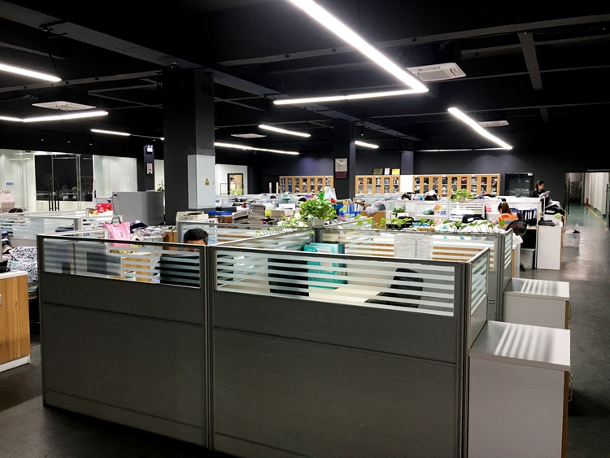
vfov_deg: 48.3
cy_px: 229
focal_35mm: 29
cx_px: 305
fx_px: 511
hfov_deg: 61.6
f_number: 2.2
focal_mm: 4.15
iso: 100
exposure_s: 1/33
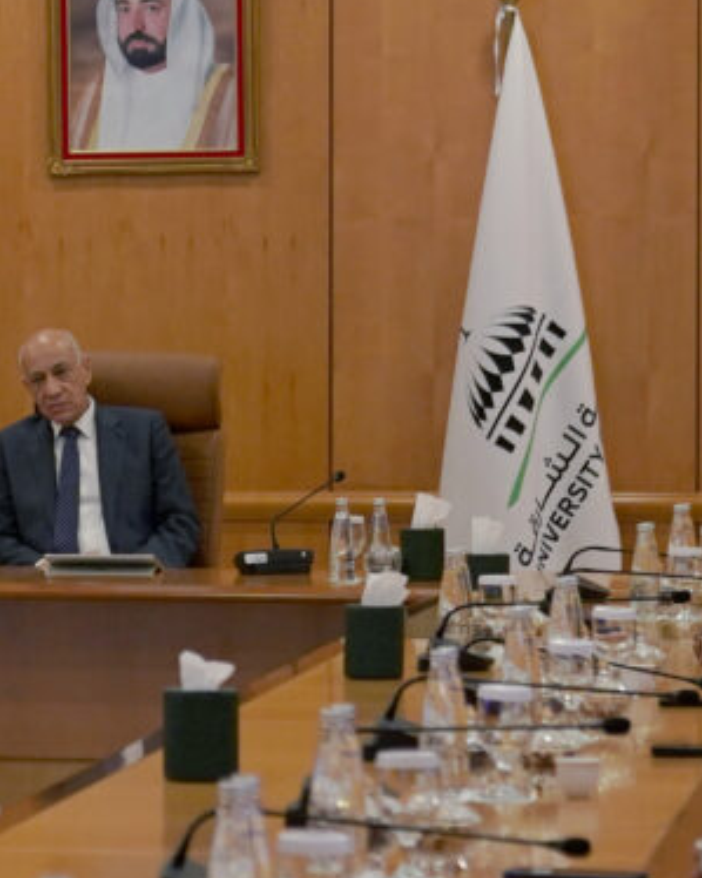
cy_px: 477
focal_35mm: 208
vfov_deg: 9.3
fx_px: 5404
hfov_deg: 7.3
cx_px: -472
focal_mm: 54
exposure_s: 1/200
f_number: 2.8
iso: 1250
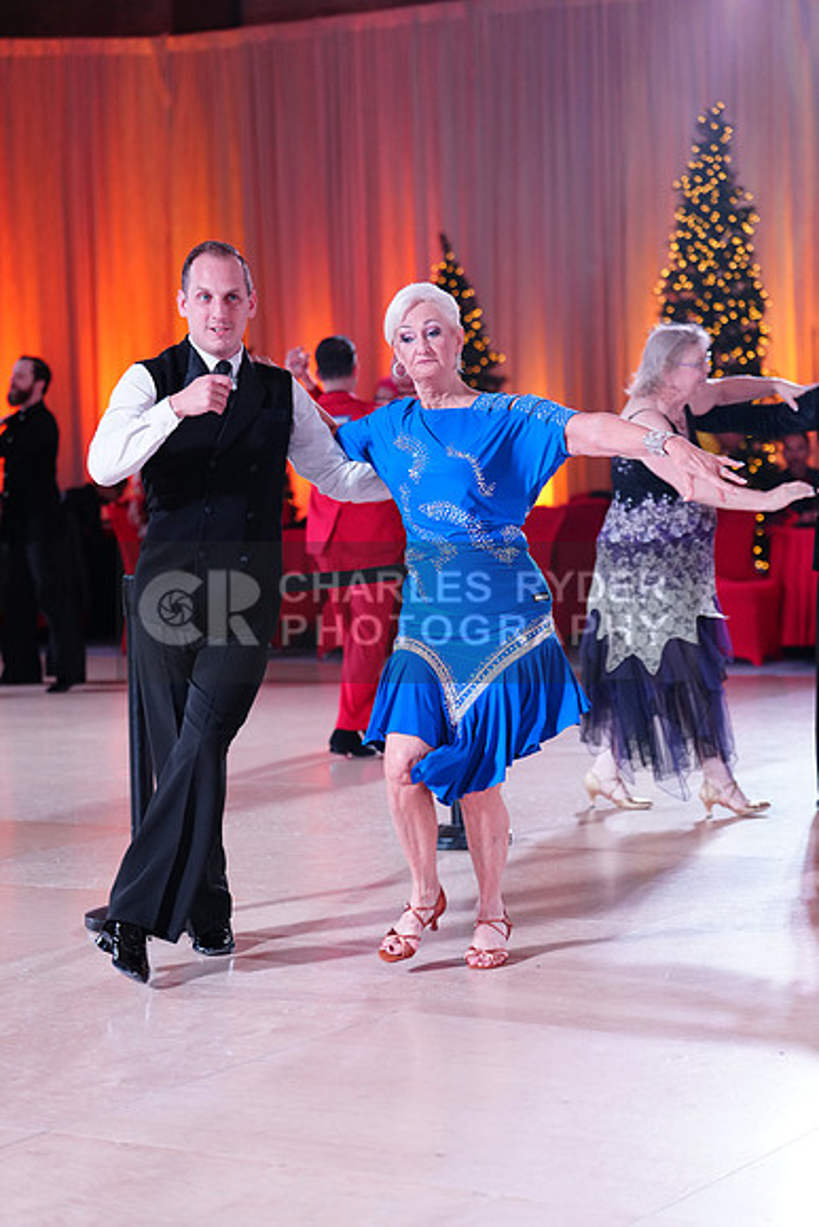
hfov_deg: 16.5
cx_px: 410
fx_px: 2830
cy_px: 614
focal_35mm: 83
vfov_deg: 24.5
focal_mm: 83
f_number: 2.8
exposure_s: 1/500
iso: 2000
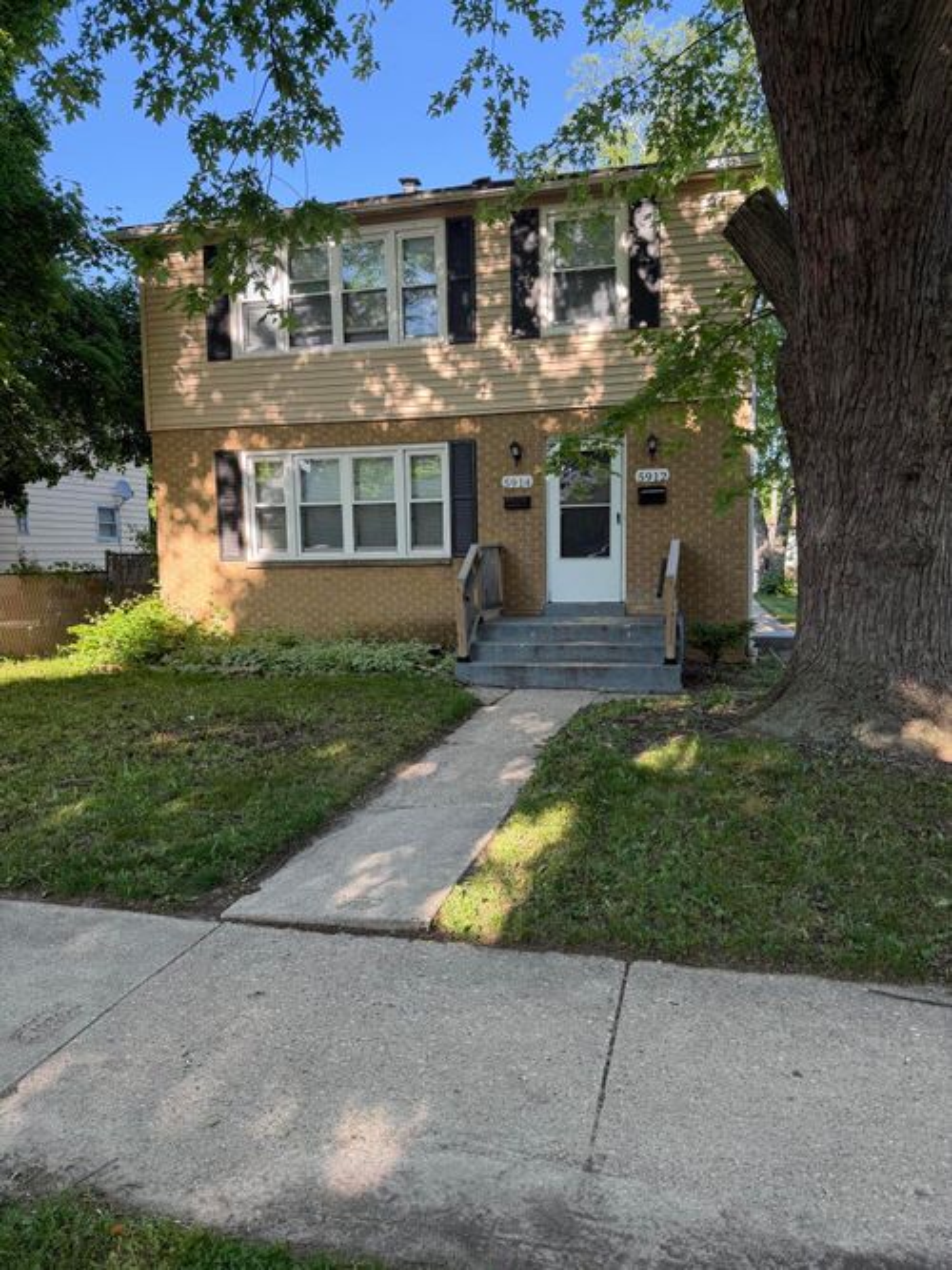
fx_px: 880
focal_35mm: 24
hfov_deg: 56.8
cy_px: 635
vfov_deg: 71.6
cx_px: 476
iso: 100
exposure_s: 1/430
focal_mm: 6.76
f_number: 1.78
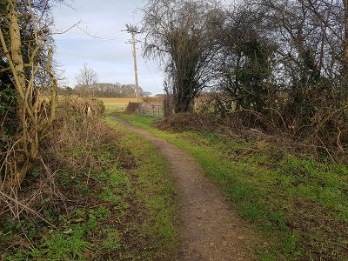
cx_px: 174
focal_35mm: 26
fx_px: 261
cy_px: 130
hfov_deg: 67.3
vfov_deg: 53.1
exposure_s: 1/1032
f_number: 1.7
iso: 50
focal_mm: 4.2
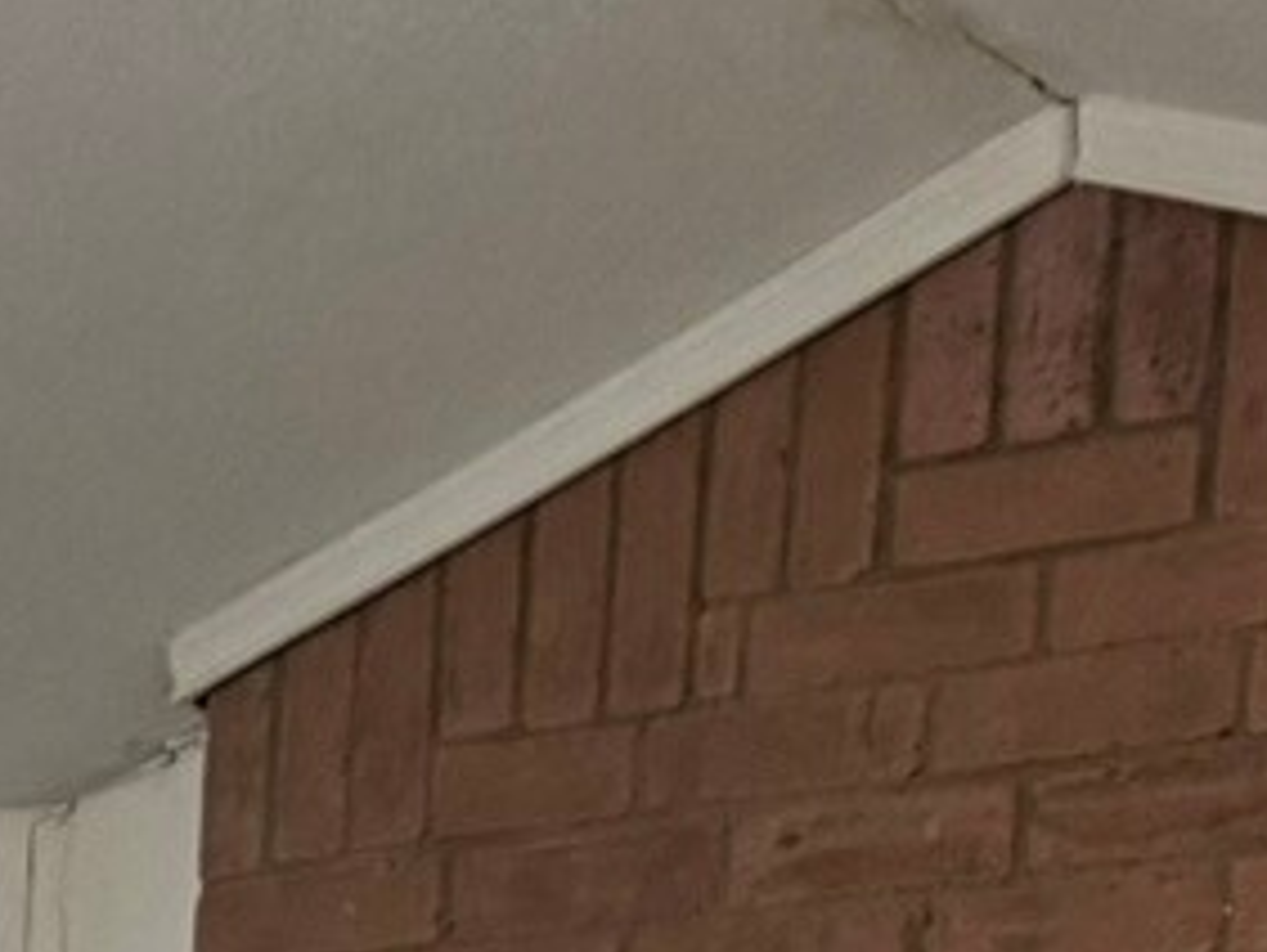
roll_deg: -1.2
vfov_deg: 7.6
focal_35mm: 174
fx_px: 6374
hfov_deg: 10.0
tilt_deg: -8.9
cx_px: -1694
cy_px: 2681
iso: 250
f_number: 1.78
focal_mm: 6.76
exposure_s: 1/60
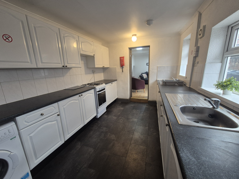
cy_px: 90
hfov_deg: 106.2
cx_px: 120
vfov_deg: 89.9
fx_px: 90
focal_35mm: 13
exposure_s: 1/50
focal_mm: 2.2
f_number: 2.2
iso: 250
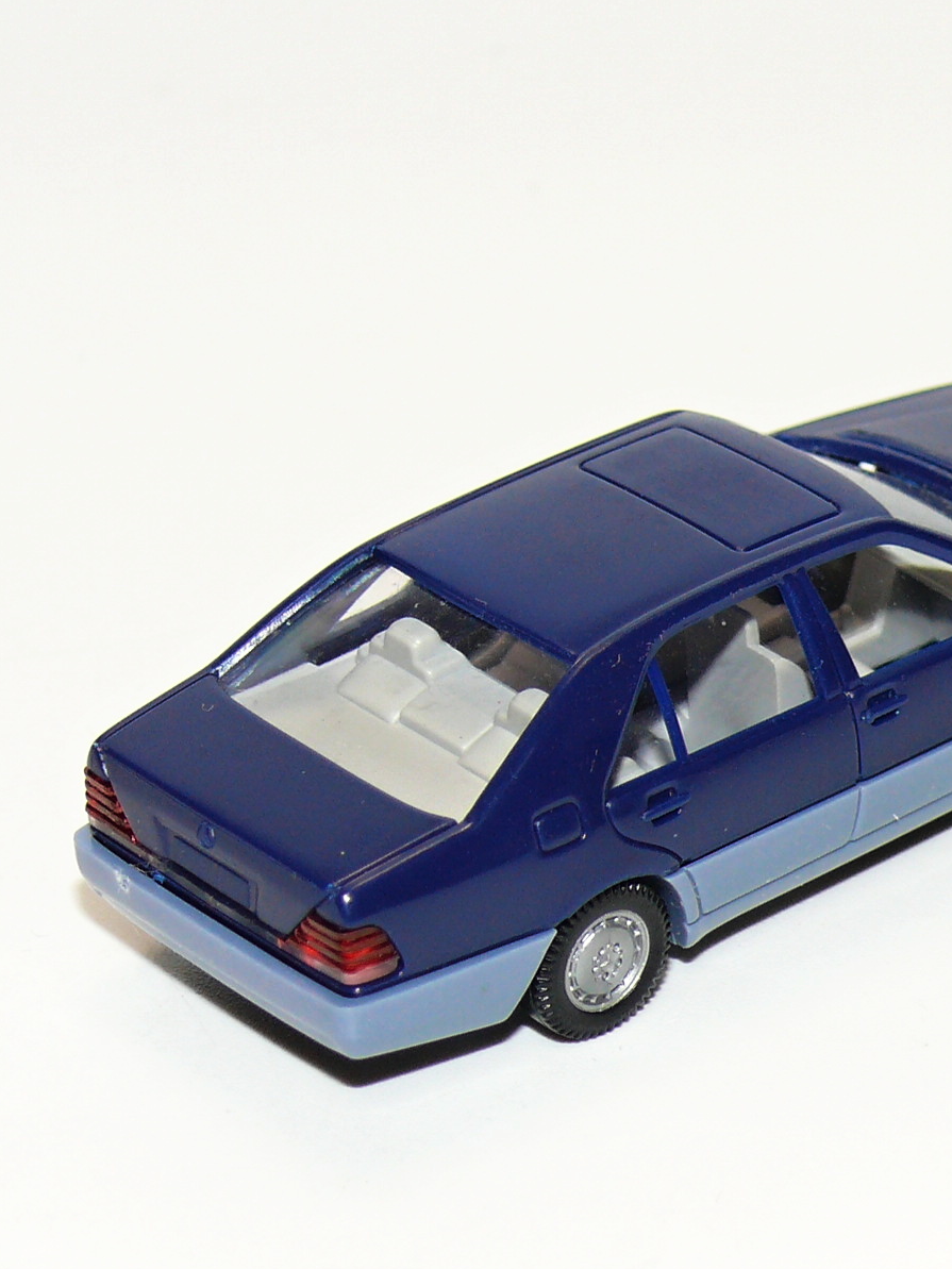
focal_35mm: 169
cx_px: 724
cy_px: 636
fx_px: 6196
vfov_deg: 11.7
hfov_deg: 8.8
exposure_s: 1/30
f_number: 4
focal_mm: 15
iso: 100
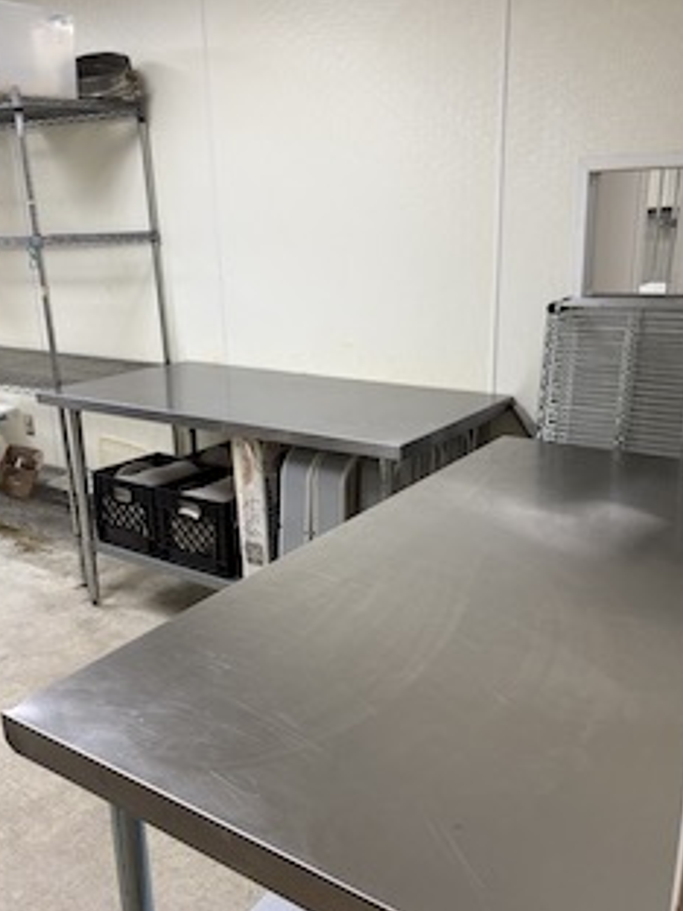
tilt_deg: -16.4
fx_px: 789
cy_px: 456
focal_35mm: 30
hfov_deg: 46.8
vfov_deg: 60.0
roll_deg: -0.1
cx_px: 350
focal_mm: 5.96
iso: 64
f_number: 1.6
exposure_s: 1/60
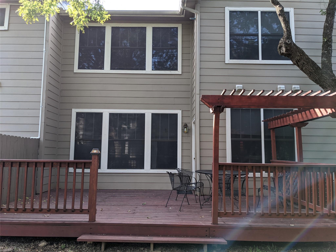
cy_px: 126
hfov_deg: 65.3
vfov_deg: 51.4
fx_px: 262
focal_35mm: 27
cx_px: 168
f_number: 1.73
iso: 73
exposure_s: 1/143
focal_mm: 4.38
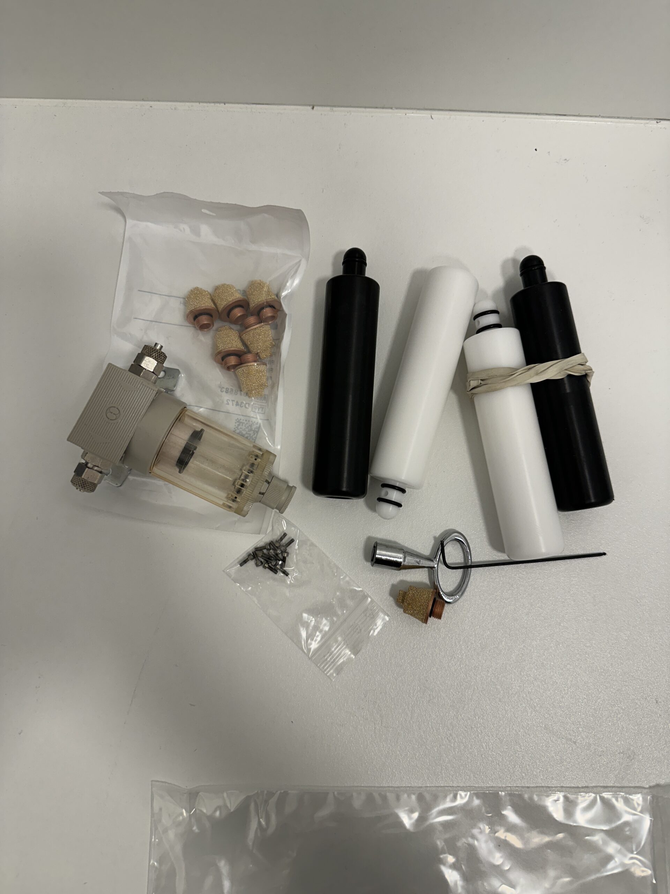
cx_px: 335
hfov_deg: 56.8
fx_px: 619
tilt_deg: -81.7
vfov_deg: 71.6
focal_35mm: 24
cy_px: 447
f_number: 1.78
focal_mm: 6.86
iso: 80
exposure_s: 1/100
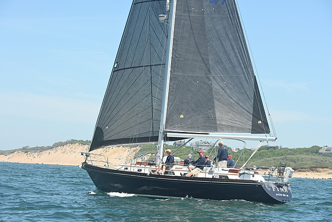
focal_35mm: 98
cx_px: 166
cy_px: 111
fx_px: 904
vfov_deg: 14.0
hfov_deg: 20.8
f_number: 6.3
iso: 320
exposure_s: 1/1000
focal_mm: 98
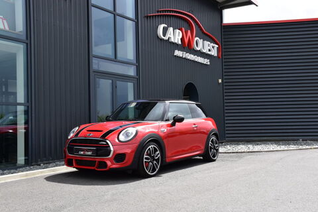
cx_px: 159
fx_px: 344
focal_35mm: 39
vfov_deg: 34.2
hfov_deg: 49.6
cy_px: 106
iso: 400
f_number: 10
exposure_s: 1/250
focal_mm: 26
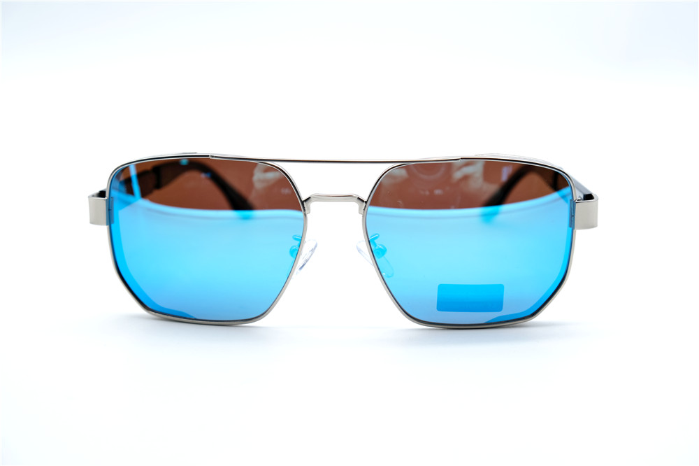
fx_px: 990
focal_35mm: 51
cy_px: 233
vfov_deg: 26.5
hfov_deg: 38.9
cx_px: 350
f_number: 5
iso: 160
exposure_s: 1/150
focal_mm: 34.3
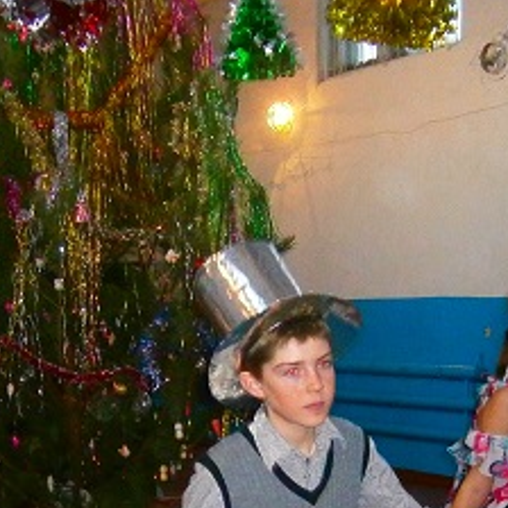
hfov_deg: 21.1
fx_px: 1361
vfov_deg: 20.5
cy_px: 501
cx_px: 190
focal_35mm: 82
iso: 320
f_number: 2.8
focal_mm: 4.7
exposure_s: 1/30
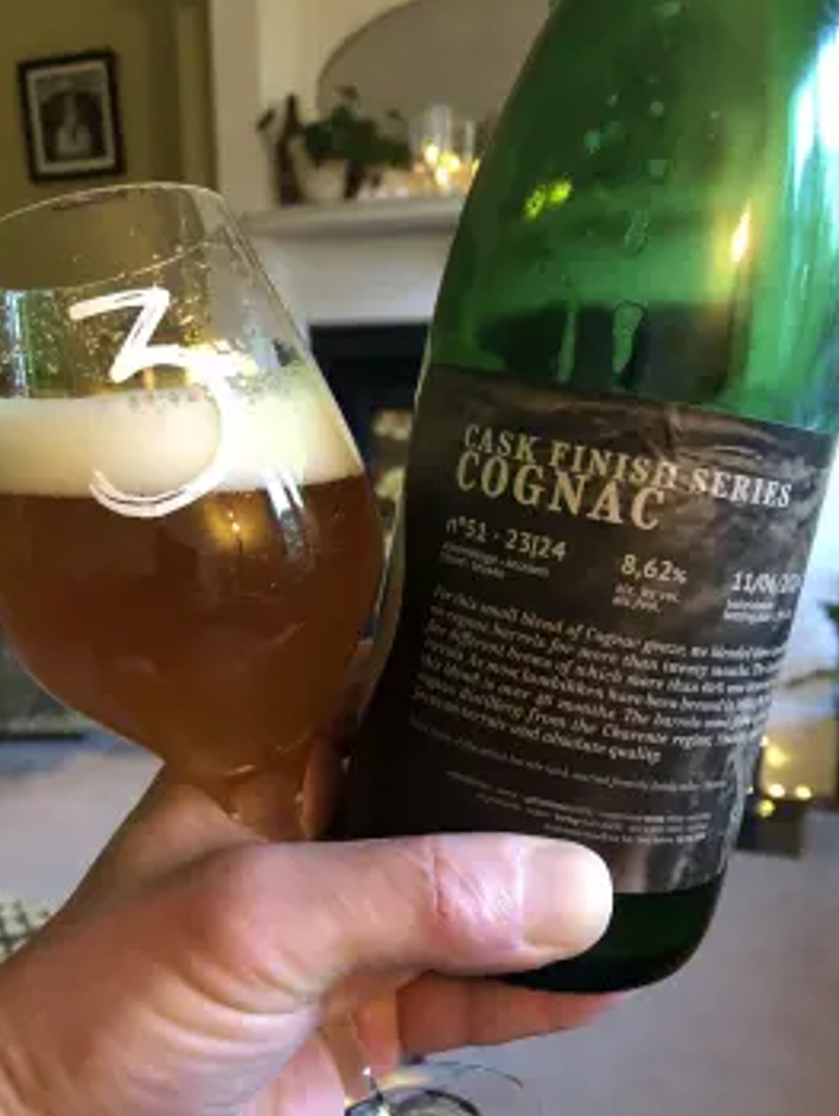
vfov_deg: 56.7
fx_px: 1033
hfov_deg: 44.2
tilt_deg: -12.4
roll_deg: +0.9
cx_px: 402
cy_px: 606
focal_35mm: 32
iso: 100
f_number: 1.8
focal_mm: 3.99
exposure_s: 1/4
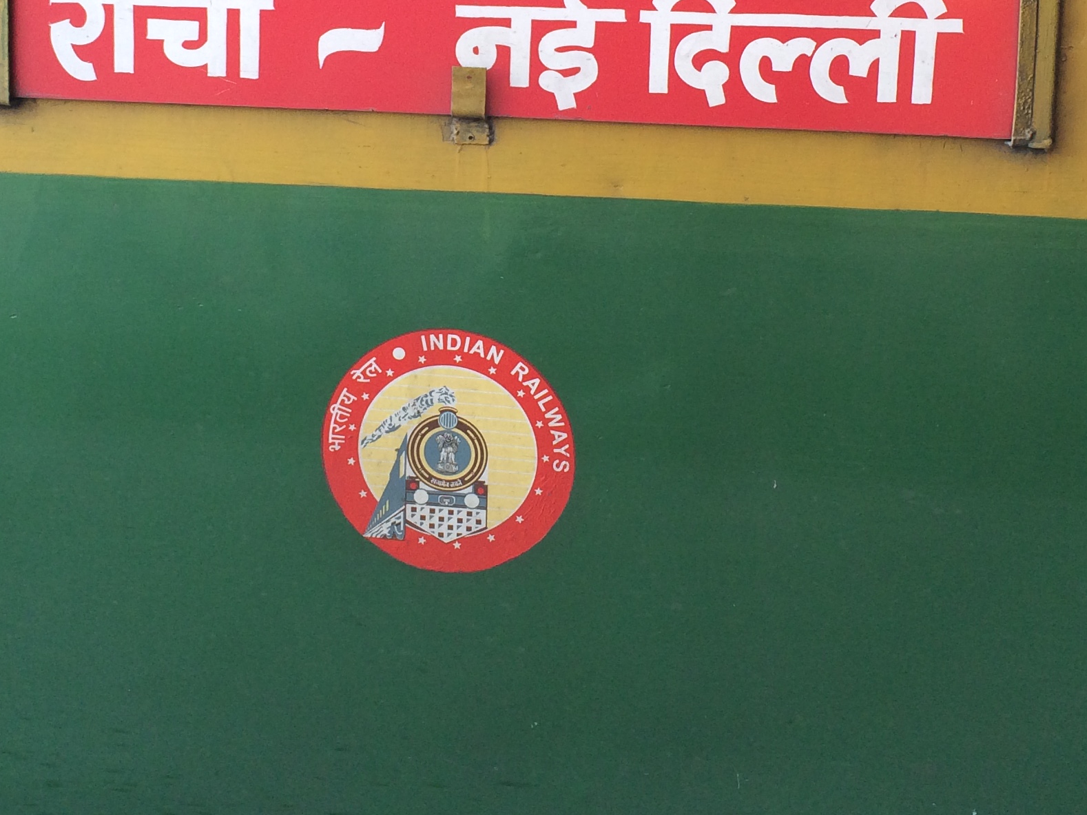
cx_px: 513
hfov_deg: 32.2
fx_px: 1884
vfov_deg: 23.6
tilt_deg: -8.7
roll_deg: -0.9
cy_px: 50
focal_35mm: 60
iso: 64
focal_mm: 4.15
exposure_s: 1/100
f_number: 2.2
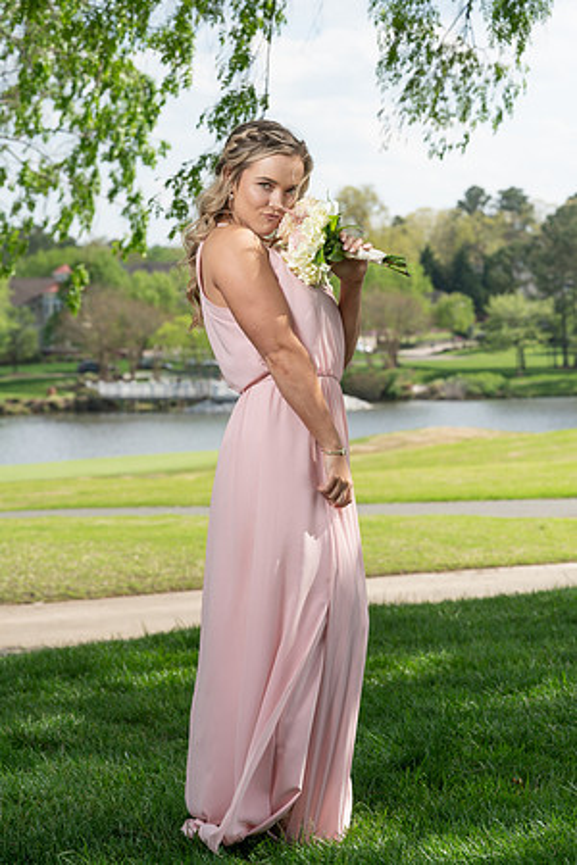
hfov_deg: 15.4
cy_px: 432
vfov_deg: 22.9
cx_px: 288
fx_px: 2140
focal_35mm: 89
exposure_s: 1/200
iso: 100
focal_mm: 89
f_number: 7.1
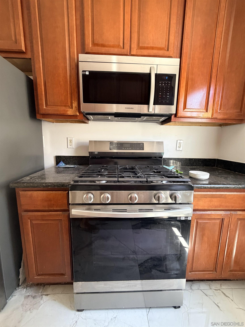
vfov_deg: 102.1
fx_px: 132
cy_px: 164
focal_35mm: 14
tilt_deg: -9.8
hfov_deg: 85.7
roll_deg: -1.2
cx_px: 122
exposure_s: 1/60
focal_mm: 2.22
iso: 400
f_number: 2.2
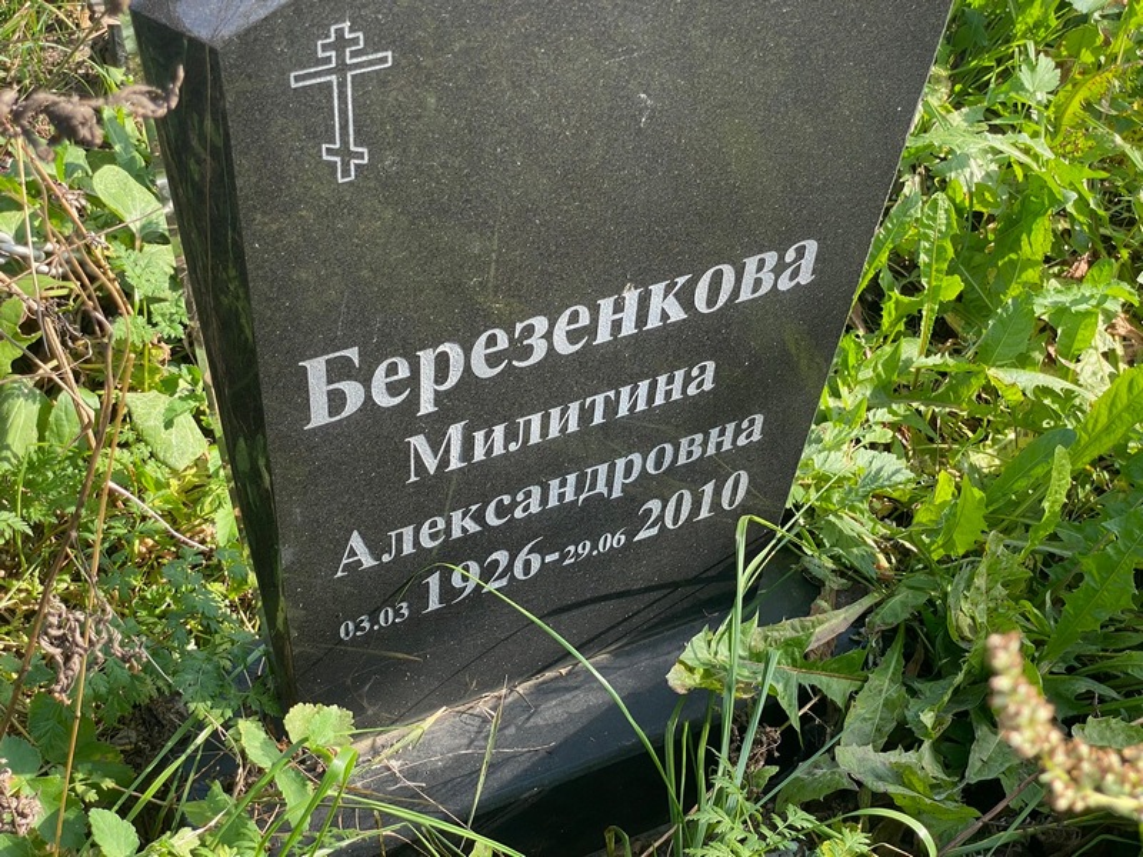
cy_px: 428
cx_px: 572
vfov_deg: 28.0
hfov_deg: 36.8
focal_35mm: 52
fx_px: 1717
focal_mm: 6
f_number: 2
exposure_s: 1/316
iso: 20
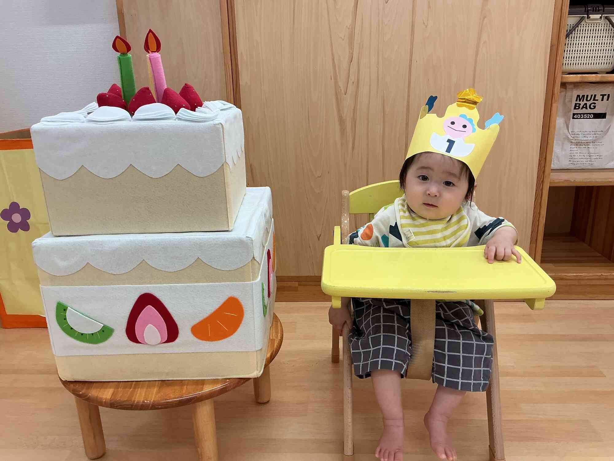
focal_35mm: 29
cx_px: 307
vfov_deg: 48.2
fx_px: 514
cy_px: 230
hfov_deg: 61.7
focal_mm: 3
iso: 40
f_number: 1.8
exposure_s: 1/100
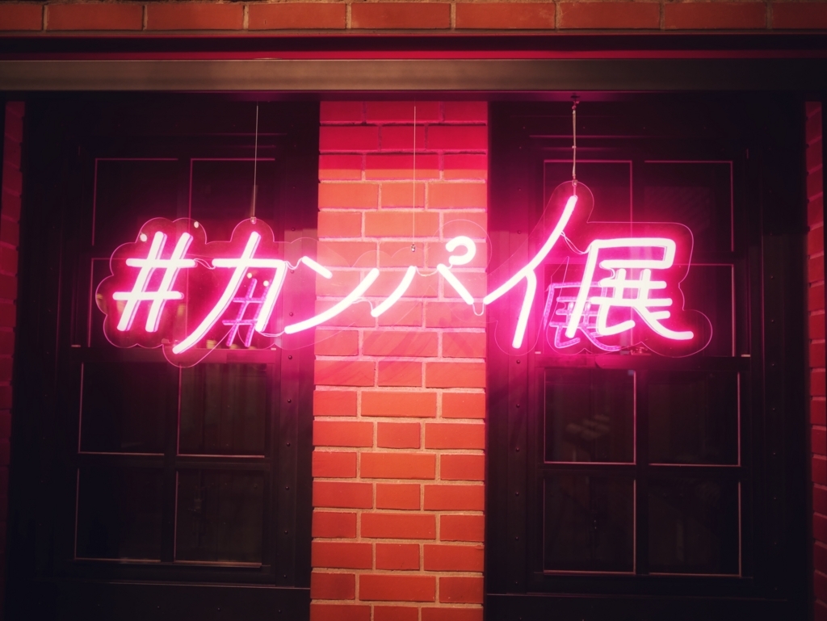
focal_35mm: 40
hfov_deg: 46.8
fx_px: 956
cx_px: 414
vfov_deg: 36.0
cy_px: 310
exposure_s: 1/60
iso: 1250
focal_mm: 20
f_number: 1.7
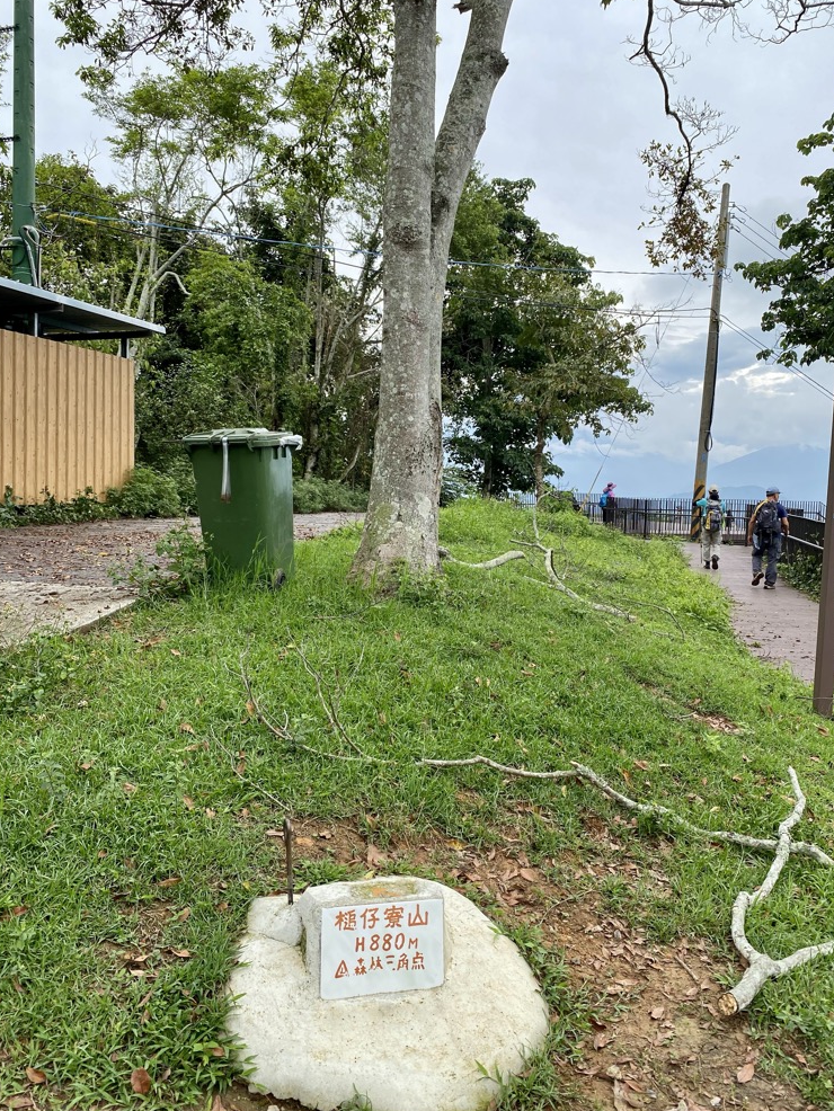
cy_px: 543
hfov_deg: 51.4
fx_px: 867
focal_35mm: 27
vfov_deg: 65.3
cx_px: 418
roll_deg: -0.3
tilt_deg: -3.6
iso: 32
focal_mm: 4.25
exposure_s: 1/1170
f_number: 1.8
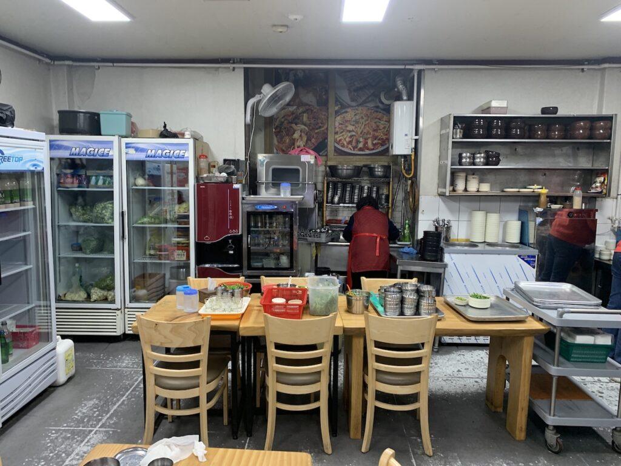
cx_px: 310
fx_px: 466
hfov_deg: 67.3
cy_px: 233
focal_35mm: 26
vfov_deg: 53.1
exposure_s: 1/60
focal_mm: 4.25
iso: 100
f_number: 1.8
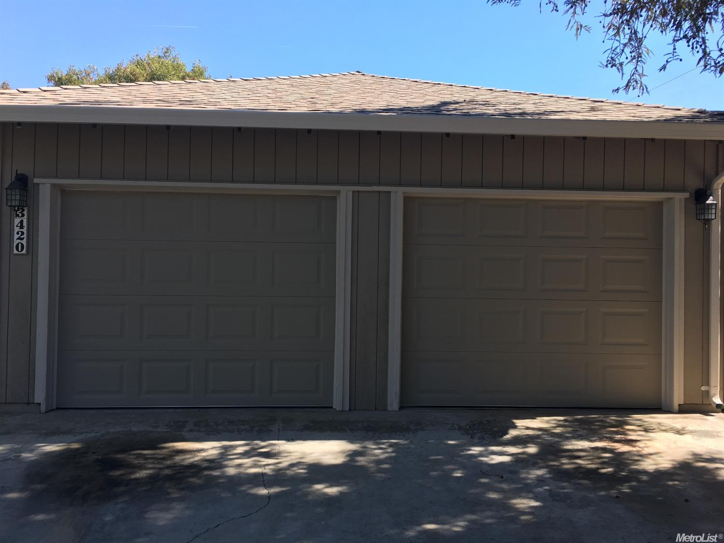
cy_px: 272
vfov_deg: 48.2
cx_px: 362
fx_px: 606
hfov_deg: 61.7
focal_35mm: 29
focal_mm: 4.15
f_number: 2.2
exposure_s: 1/487
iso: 25
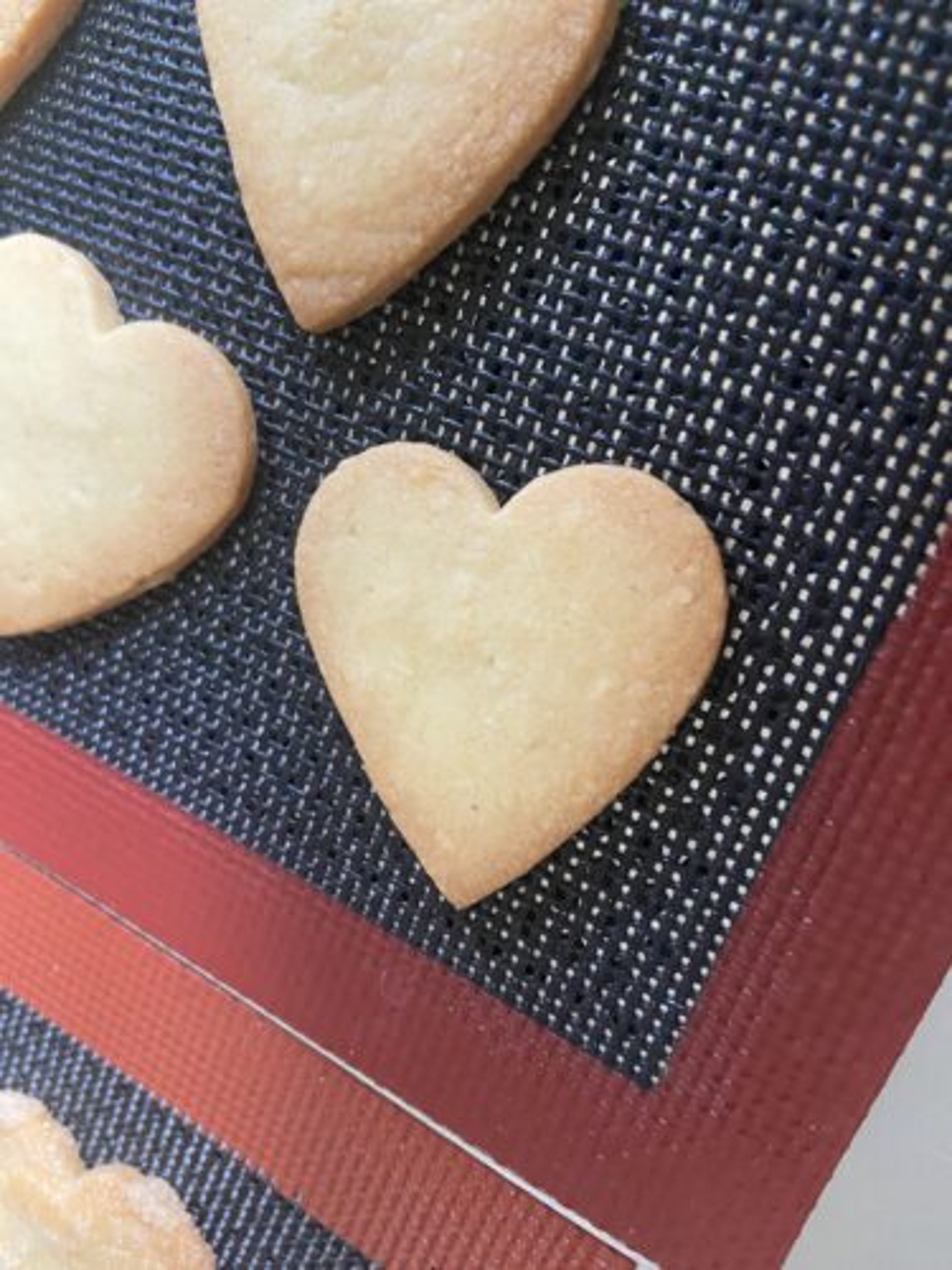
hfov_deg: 54.9
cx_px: 476
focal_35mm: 25
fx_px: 917
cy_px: 635
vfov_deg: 69.4
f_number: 1.8
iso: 500
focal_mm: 4.25
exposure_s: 1/60
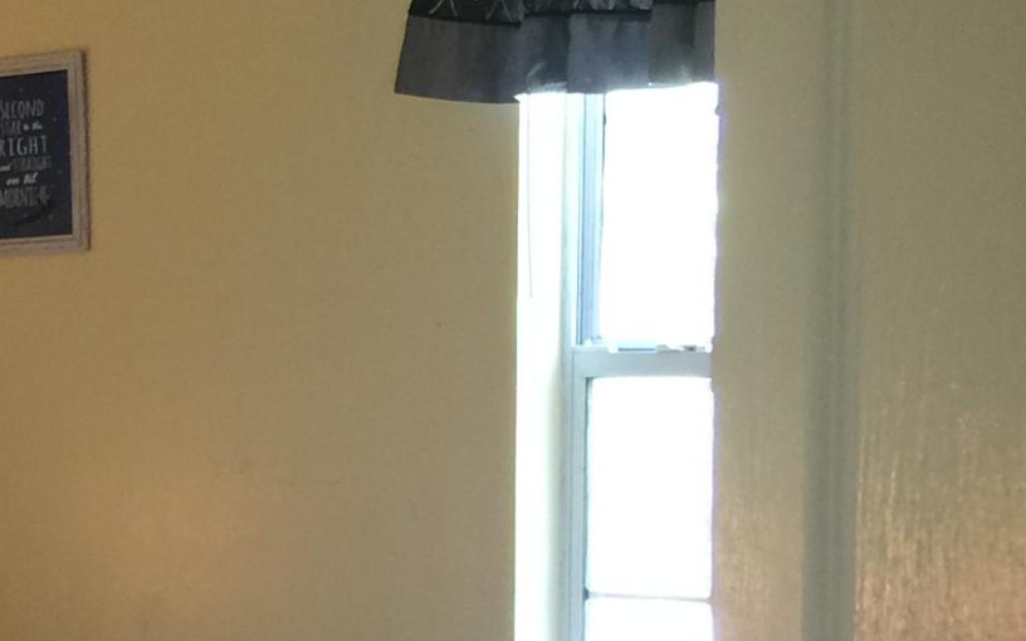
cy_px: 672
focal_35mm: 113
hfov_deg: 17.6
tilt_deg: -5.1
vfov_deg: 11.4
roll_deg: -0.6
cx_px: -195
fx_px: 3160
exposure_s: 1/15
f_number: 2.2
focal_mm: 4.15
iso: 50
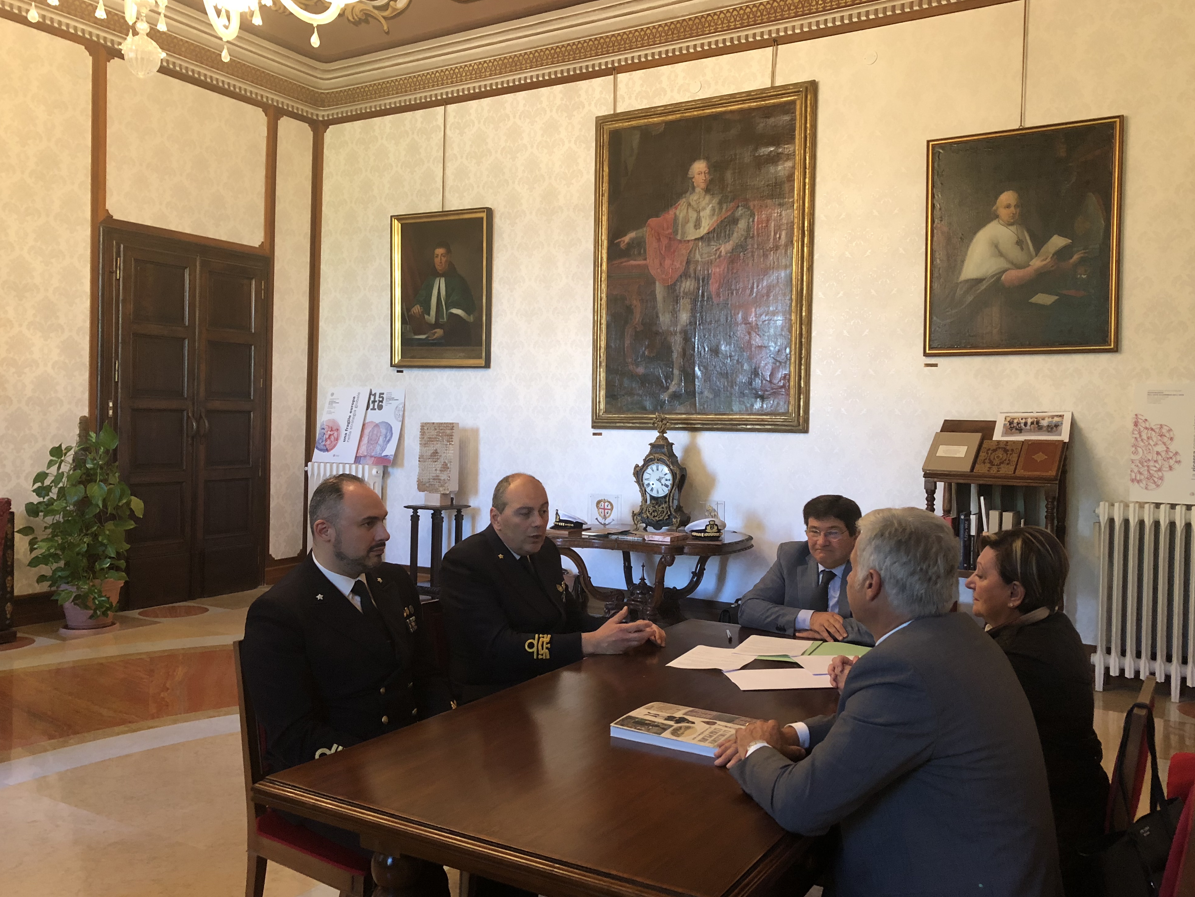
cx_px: 607
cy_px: 447
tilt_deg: -0.1
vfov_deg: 48.2
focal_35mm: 29
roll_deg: -1.5
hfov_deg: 61.7
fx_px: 1001
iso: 80
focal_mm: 3.99
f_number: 1.8
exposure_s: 1/17
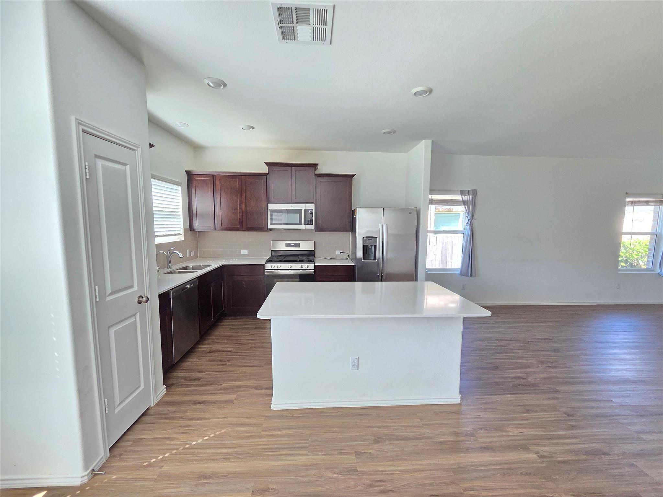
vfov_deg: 89.9
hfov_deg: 106.2
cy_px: 248
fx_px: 249
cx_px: 332
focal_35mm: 13
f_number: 2.2
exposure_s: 1/100
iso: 320
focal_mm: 2.2
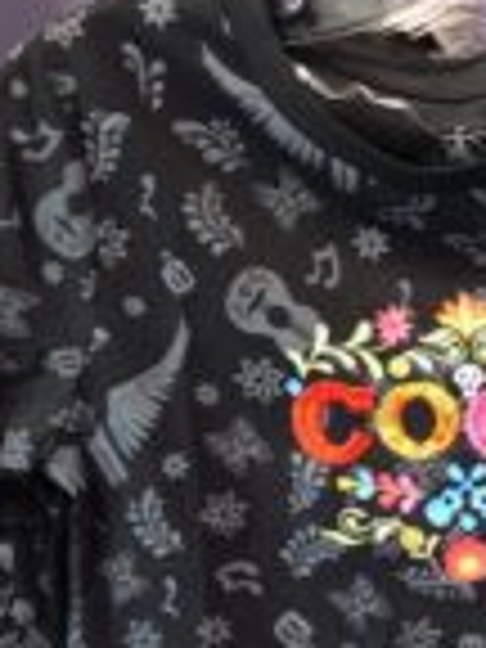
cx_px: 446
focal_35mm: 78
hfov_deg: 18.6
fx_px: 1460
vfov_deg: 24.5
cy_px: 544
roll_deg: -1.3
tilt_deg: -14.6
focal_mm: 3.99
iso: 80
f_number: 1.8
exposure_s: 1/15
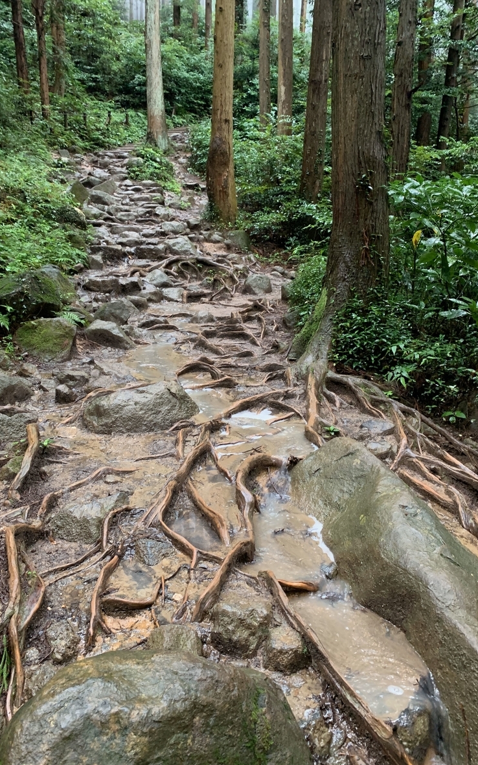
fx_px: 584
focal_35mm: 28
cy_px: 377
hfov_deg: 44.5
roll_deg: -0.1
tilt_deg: -11.5
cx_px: 211
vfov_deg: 66.5
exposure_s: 1/60
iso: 400
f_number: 1.8
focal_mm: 4.25
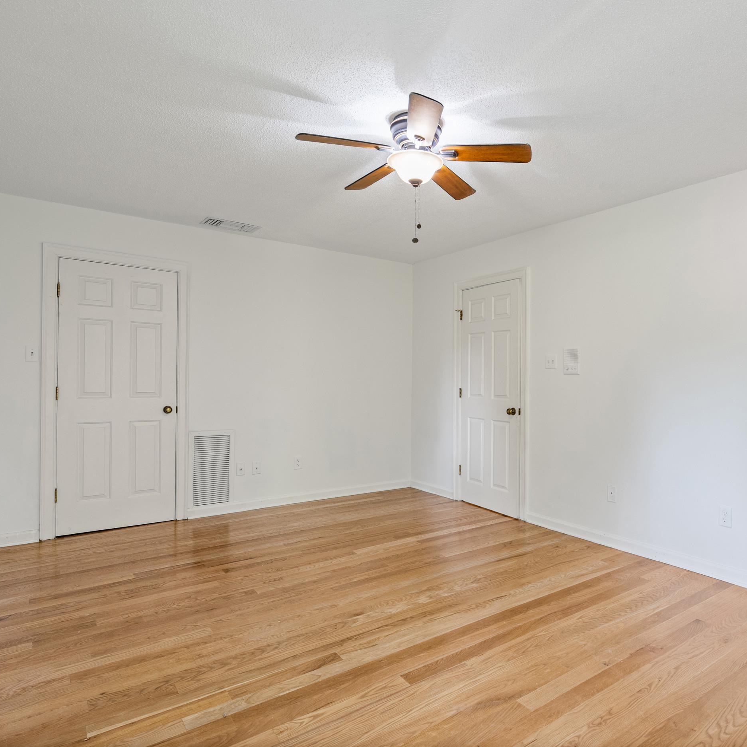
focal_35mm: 21
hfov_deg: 70.4
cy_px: 365
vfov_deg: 72.1
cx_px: 488
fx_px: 513
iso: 1000
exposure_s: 1
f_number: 9.5
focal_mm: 16
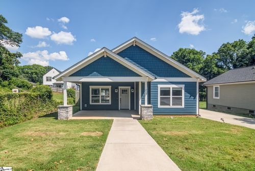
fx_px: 113
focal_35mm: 16
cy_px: 86
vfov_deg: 73.8
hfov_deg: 96.7
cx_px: 128
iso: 200
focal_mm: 11
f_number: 7.1
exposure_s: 1/500
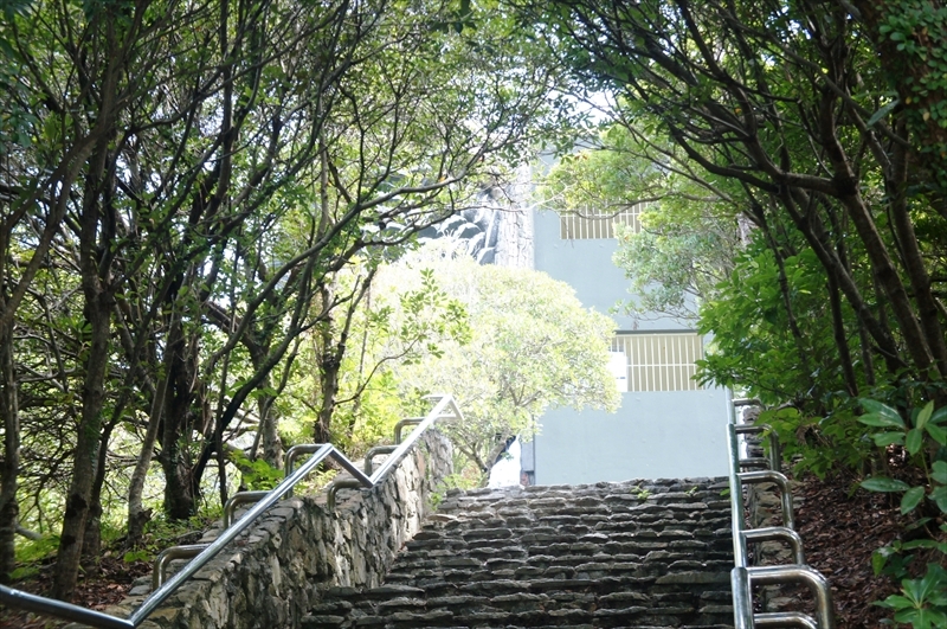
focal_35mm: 80
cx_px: 474
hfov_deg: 25.6
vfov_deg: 17.1
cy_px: 314
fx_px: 2088
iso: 640
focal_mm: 53
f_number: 5
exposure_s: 1/160
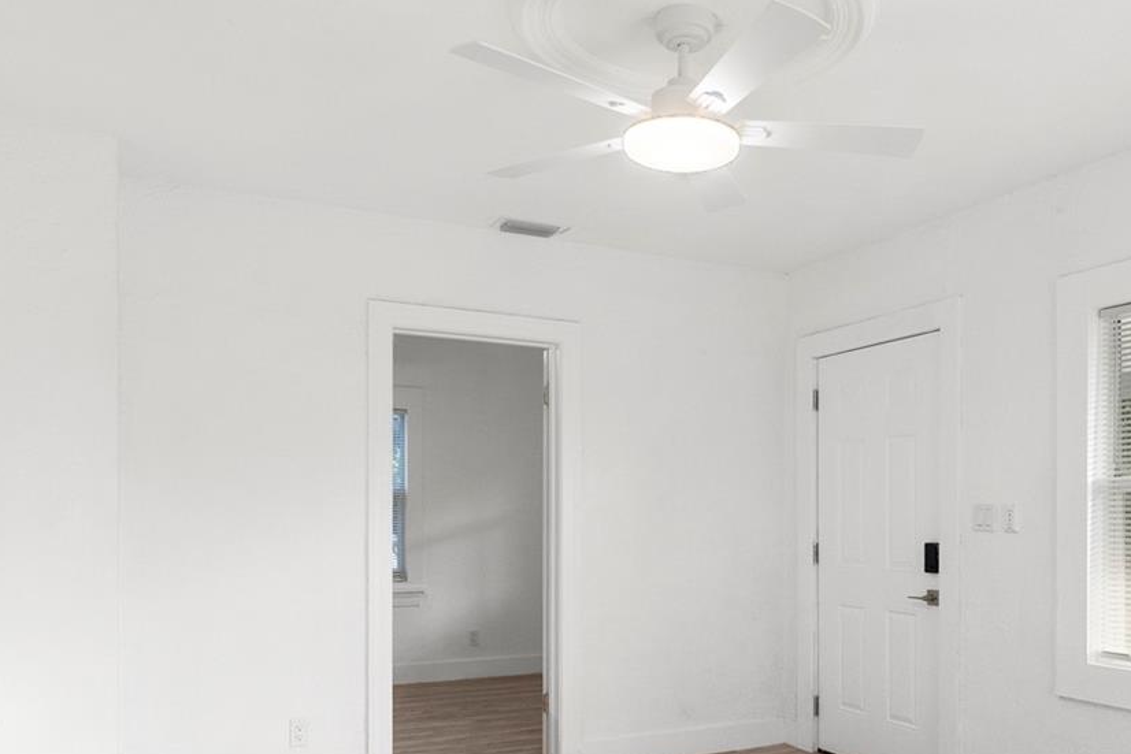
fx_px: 974
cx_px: 696
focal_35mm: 31
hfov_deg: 59.6
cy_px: 509
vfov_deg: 41.7
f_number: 9
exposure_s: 1/80
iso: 2000
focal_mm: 16
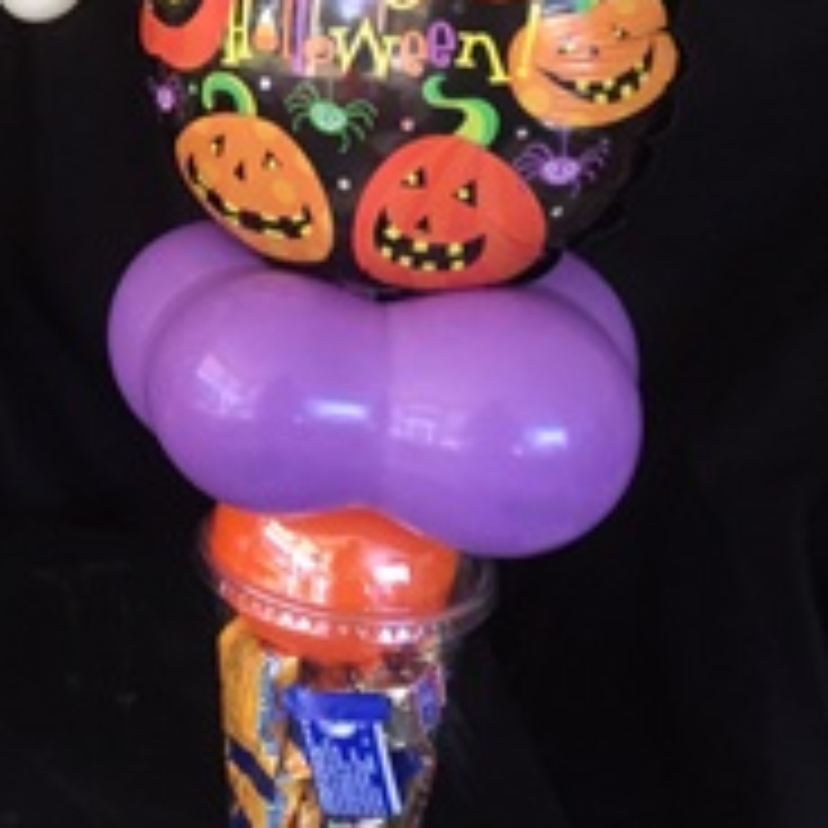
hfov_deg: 23.6
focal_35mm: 67
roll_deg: -0.4
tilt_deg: -15.0
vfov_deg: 25.2
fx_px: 1813
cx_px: -158
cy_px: 144
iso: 32
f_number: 2.2
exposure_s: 1/30
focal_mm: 4.15
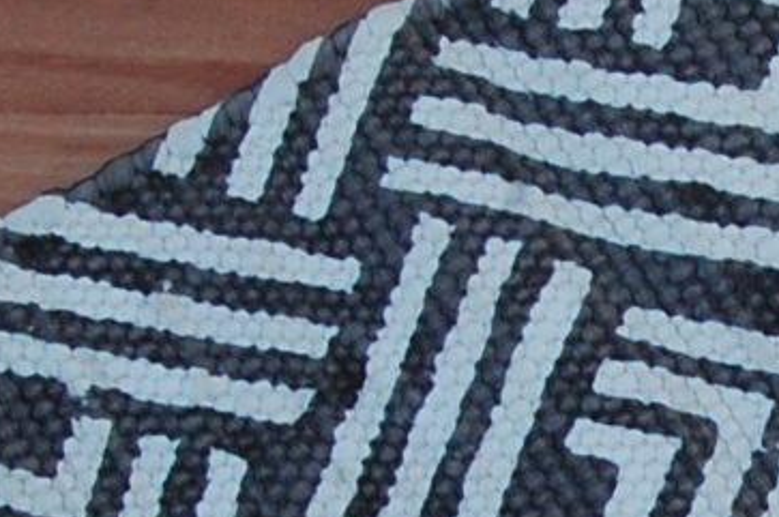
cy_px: 712
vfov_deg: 4.7
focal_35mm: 289
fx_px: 6248
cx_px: 1092
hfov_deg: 7.0
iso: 400
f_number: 16
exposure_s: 1/125
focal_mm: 31
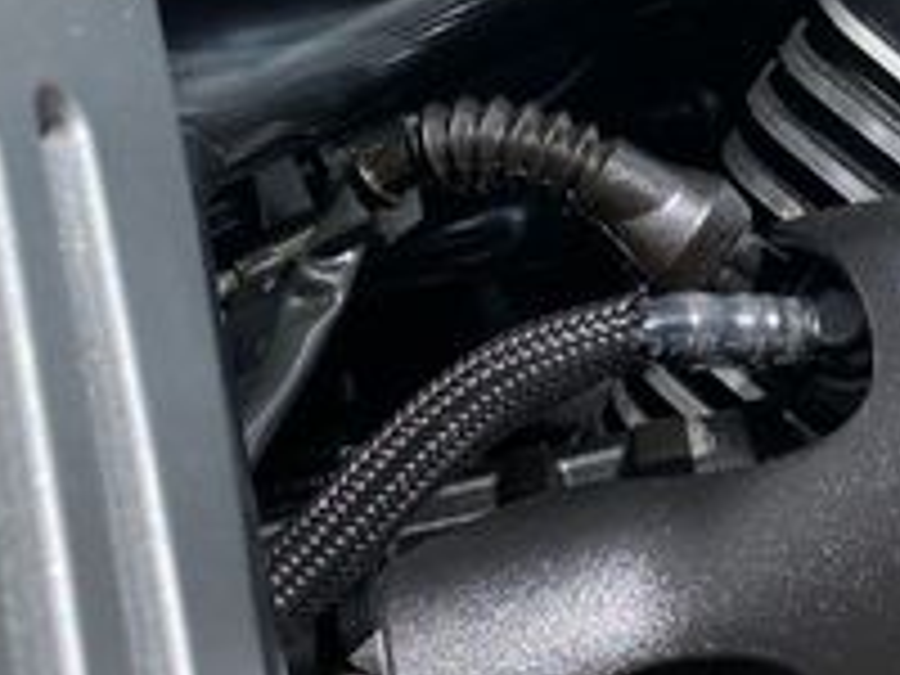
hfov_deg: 20.7
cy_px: 220
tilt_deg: -6.8
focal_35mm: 83
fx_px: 2158
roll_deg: -3.7
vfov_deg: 17.7
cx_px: 1282
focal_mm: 4.25
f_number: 1.8
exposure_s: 1/1898
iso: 32
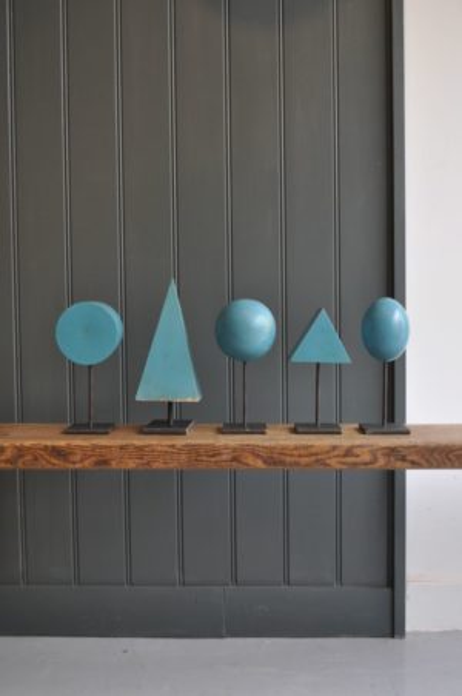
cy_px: 348
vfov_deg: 49.6
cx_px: 231
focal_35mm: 39
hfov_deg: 34.1
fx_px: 753
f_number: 4.2
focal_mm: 26
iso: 400
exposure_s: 1/60
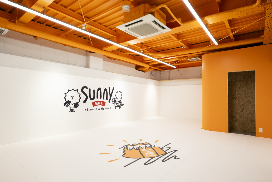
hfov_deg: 84.0
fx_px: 151
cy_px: 91
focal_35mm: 20
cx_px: 136
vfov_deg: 61.9
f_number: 5.6
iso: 1000
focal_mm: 20
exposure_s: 1/160
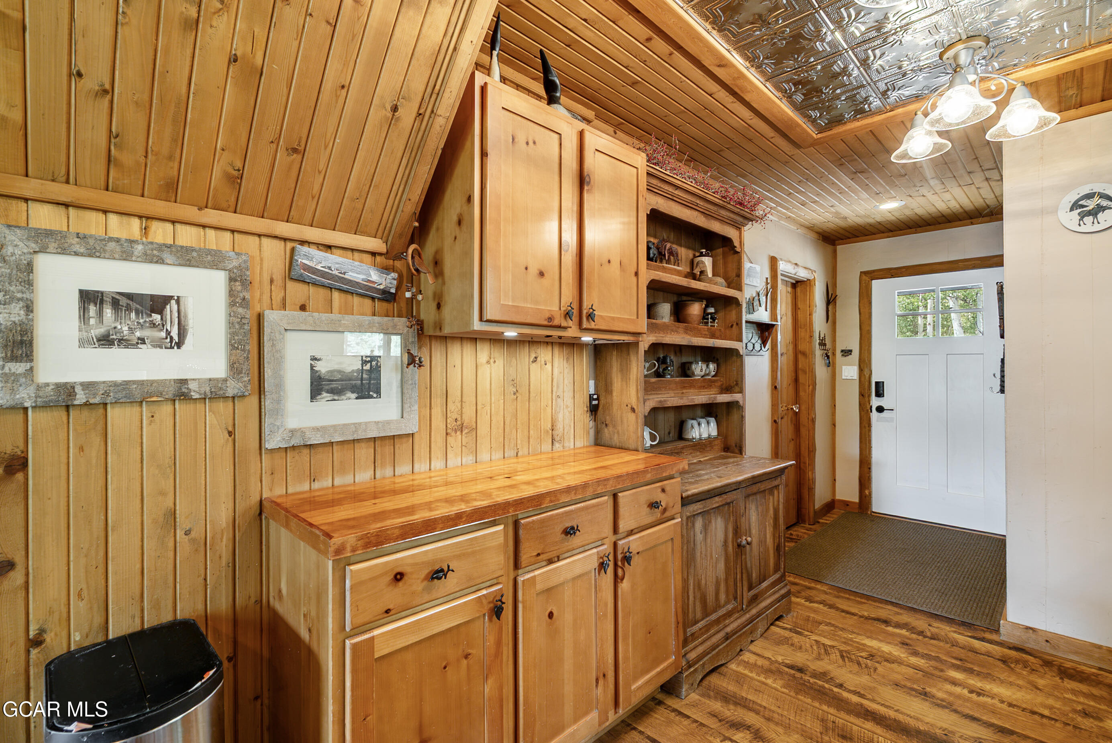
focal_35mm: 15
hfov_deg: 100.4
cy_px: 372
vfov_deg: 77.4
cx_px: 556
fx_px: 464
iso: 100
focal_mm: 10
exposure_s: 1.3
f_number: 10
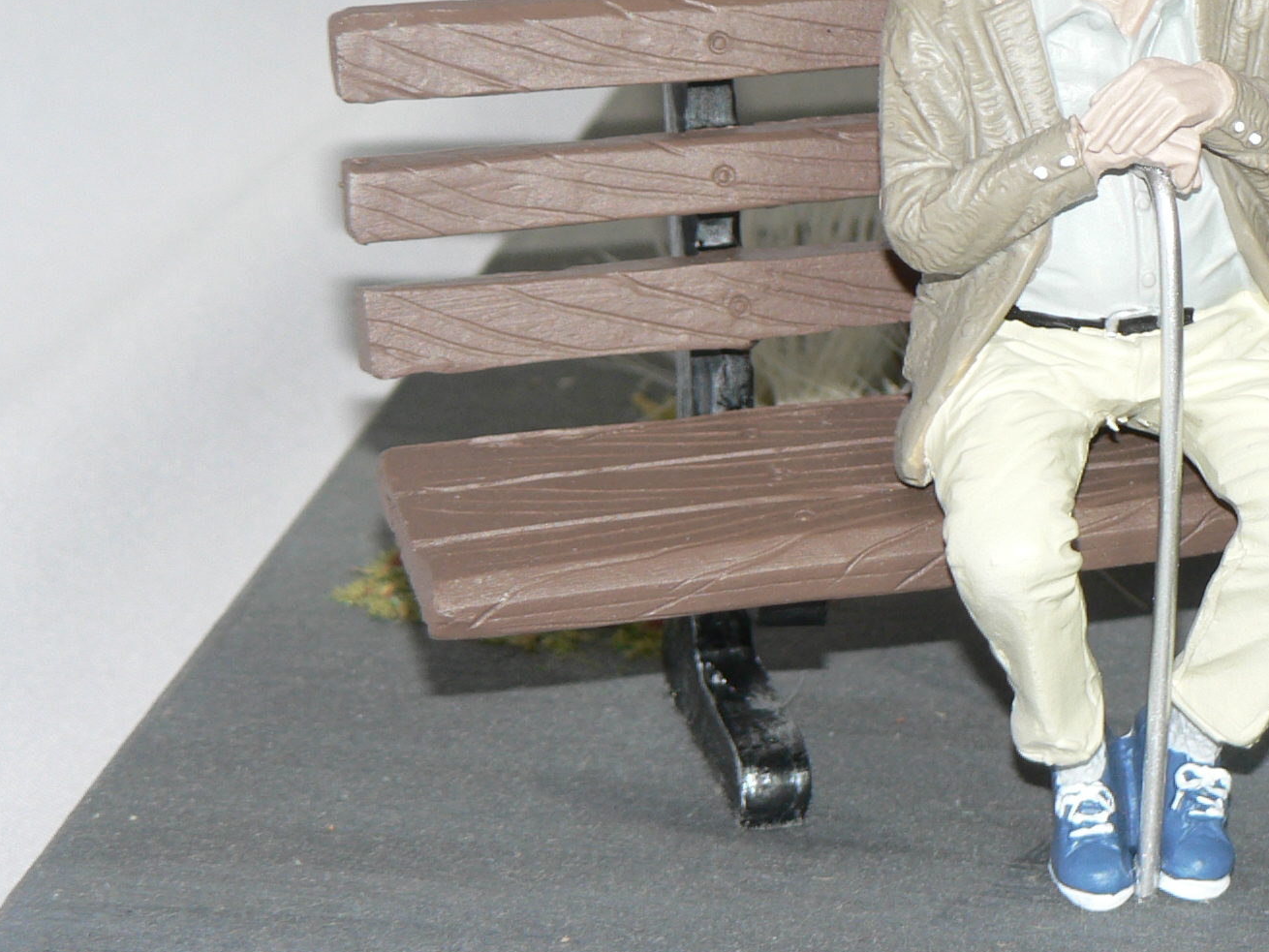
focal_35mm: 213
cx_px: 1082
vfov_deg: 7.0
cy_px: 347
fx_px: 7810
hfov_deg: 9.3
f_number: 3.2
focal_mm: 18.2
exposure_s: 1/60
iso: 80
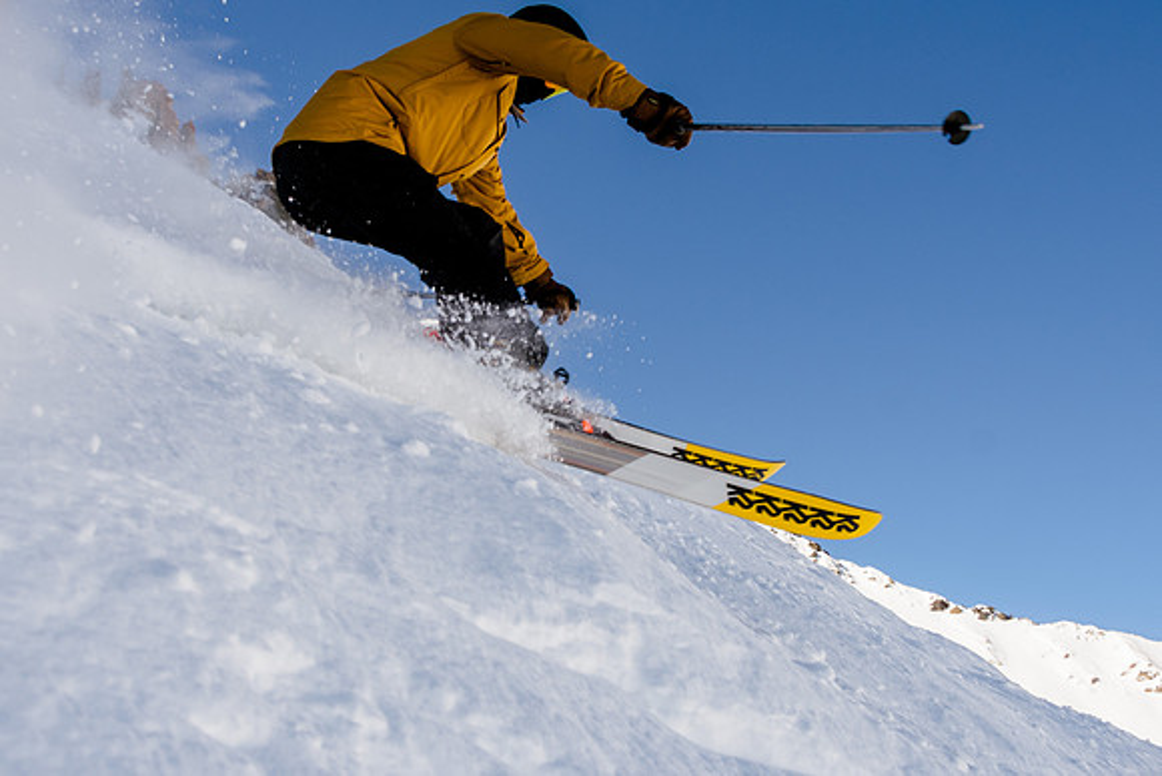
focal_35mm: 45
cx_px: 564
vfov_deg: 29.6
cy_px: 383
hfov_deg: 43.3
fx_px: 1465
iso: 160
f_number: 8
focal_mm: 22
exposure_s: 1/640
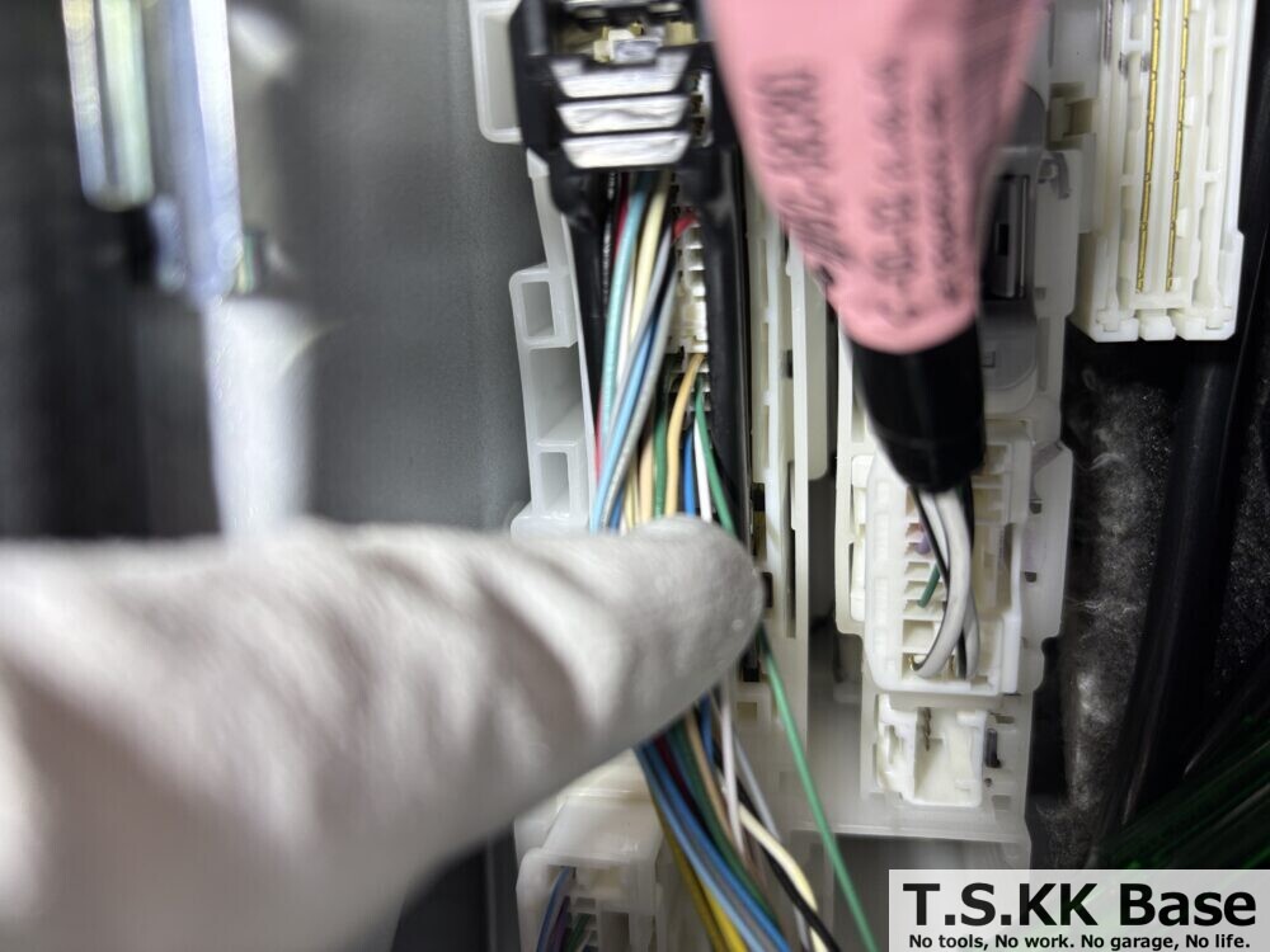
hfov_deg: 67.3
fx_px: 954
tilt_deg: -15.6
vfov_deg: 53.1
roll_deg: +2.7
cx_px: 635
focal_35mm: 26
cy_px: 476
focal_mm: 5.96
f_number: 1.6
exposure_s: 1/121
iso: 50
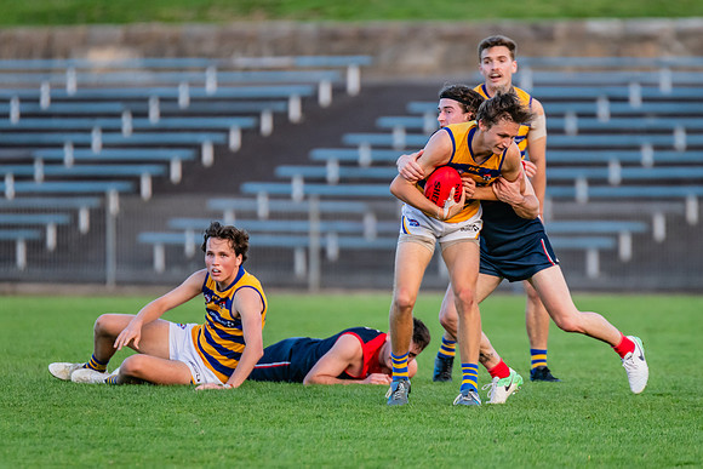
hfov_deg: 3.5
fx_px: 11417
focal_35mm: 585
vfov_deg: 2.4
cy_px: 210
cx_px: 381
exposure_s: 1/1250
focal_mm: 420
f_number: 4
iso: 1600
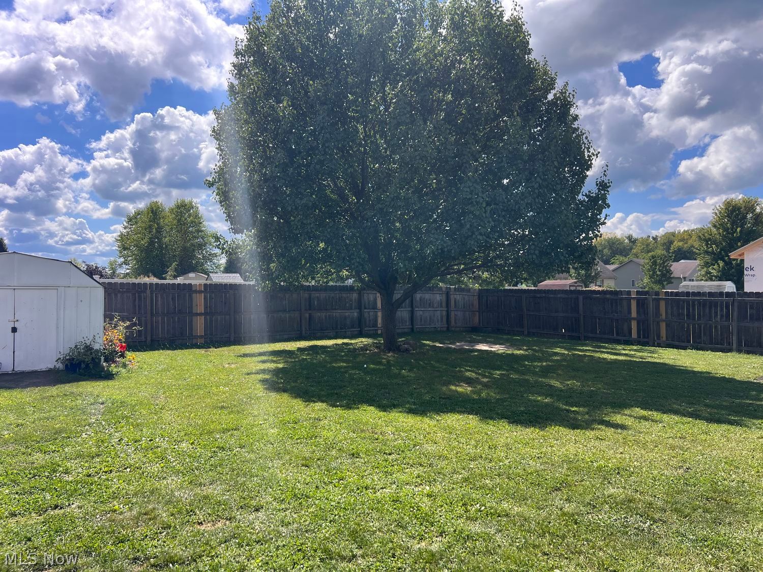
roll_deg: +0.3
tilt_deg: -0.2
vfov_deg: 53.1
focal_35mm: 26
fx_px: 573
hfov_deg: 67.3
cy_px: 286
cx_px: 382
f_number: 1.5
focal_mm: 5.7
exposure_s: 1/2208
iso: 50
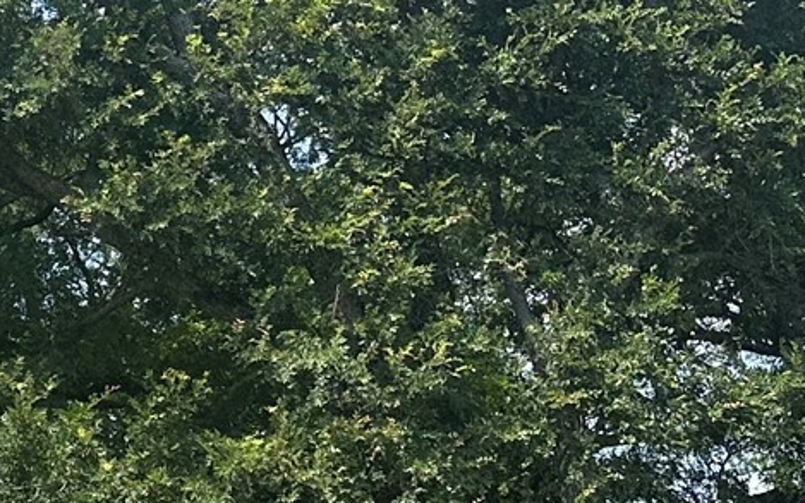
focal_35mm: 111
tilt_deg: +12.7
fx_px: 2435
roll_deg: +1.8
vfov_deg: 11.7
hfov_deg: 16.5
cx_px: -529
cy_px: 477
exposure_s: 1/2809
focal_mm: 6.86
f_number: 1.78
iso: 80
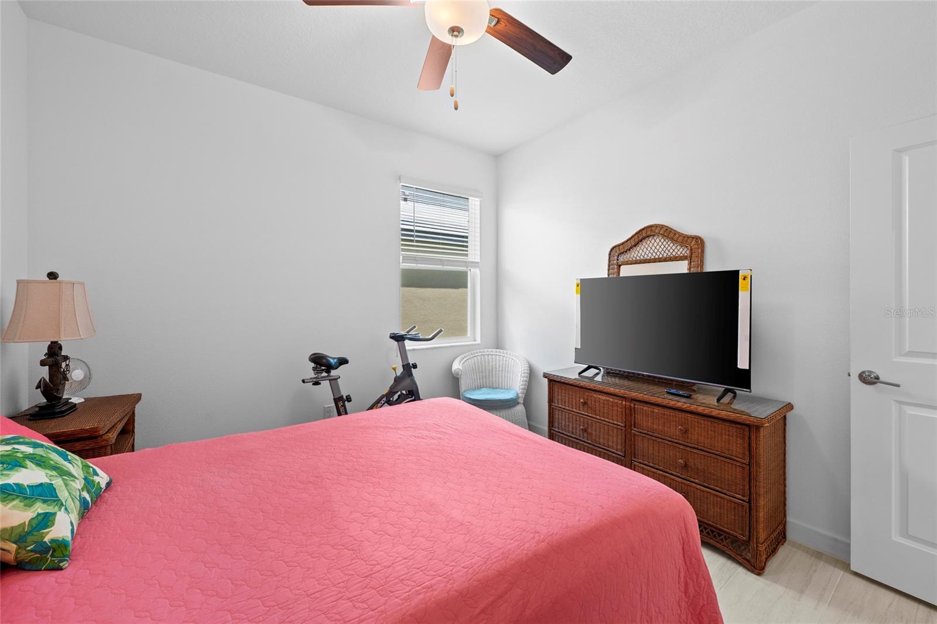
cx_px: 468
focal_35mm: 14
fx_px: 364
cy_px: 312
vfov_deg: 81.2
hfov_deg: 104.3
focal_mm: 14
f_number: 8
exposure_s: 1/6
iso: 800
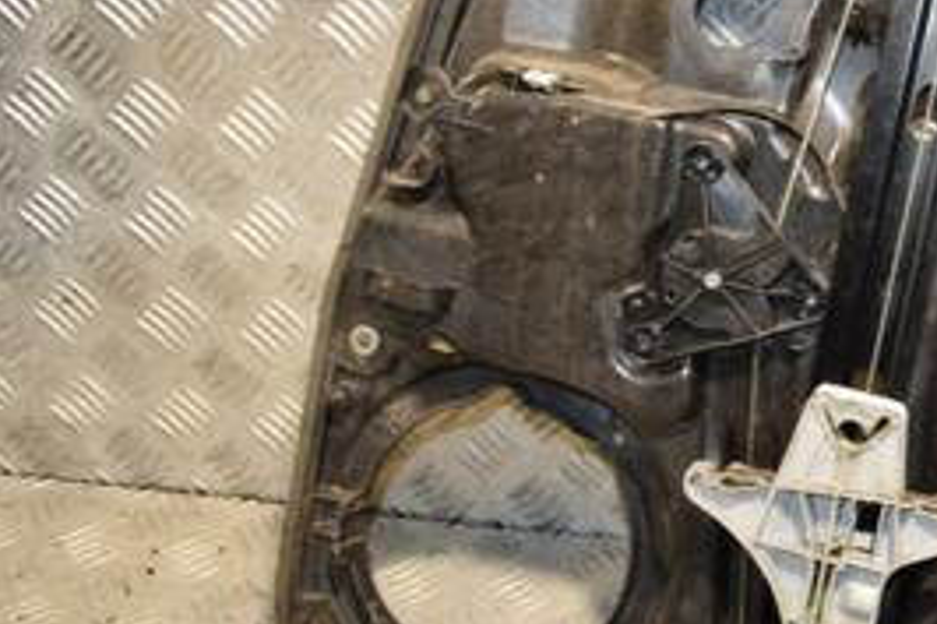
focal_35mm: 71
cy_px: 212
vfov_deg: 19.1
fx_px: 1850
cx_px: 937
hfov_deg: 26.9
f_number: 5
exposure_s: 1/125
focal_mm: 21
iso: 800
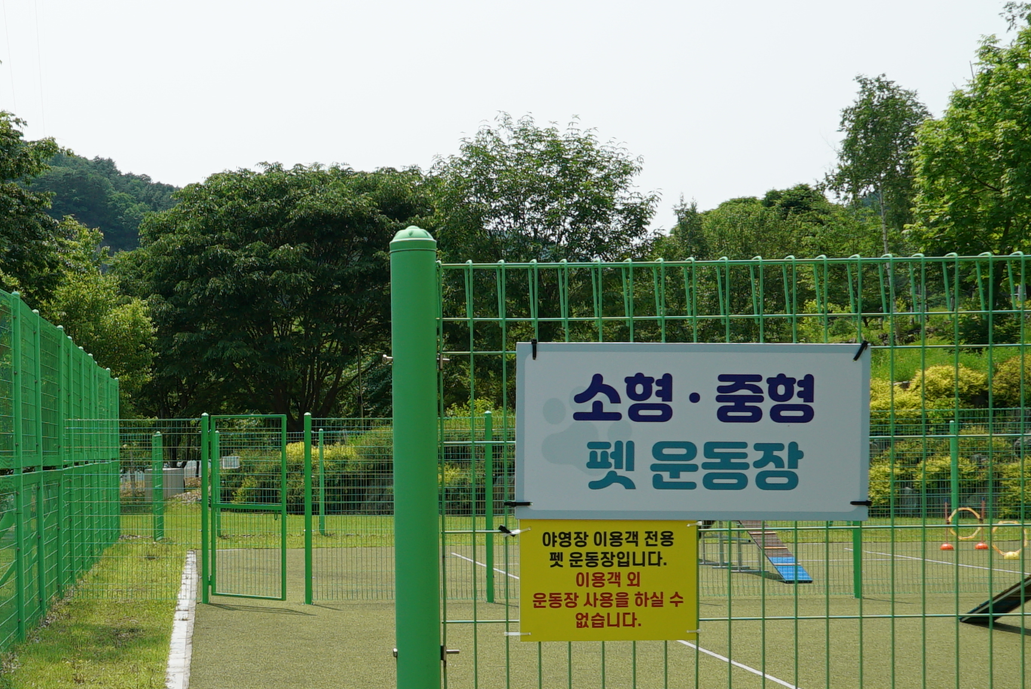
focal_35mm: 59
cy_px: 450
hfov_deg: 32.5
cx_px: 130
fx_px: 1690
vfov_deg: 22.9
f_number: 13
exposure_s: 1/200
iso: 200
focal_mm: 24
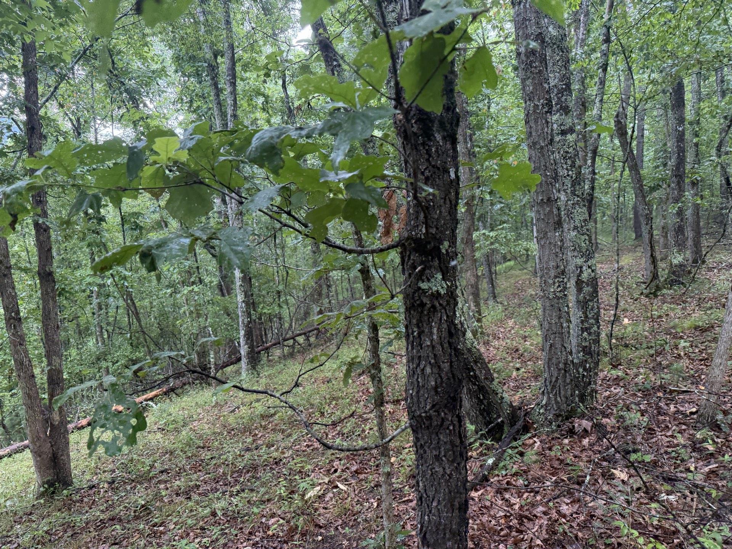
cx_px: 366
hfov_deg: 71.6
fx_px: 508
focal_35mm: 24
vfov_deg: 56.8
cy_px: 274
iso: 200
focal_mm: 6.76
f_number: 1.78
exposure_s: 1/140
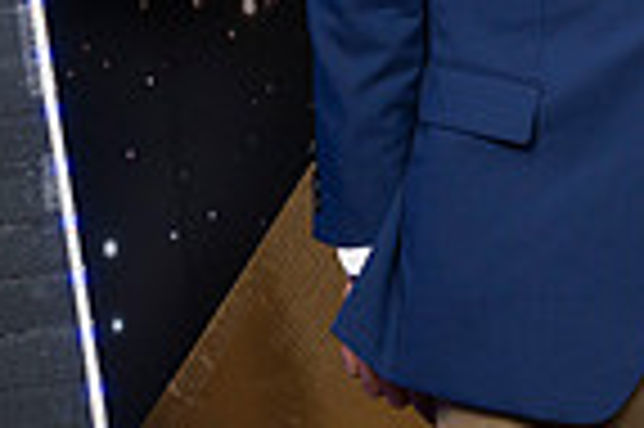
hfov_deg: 9.8
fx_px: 3484
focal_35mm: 195
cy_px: -250
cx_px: 1288
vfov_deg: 6.9
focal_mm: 48
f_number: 9
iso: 320
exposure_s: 1/125
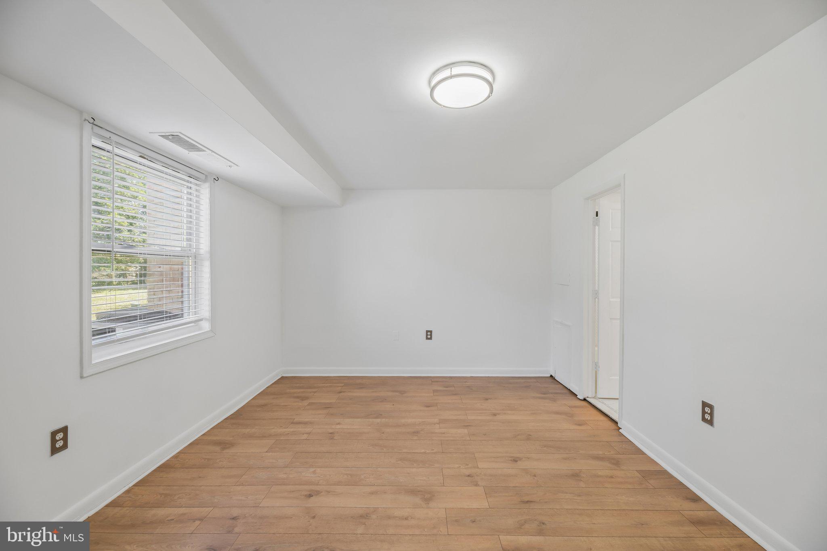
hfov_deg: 104.3
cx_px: 414
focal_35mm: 14
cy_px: 276
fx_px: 322
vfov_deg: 81.2
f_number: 8
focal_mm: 14
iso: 280
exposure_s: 1/15
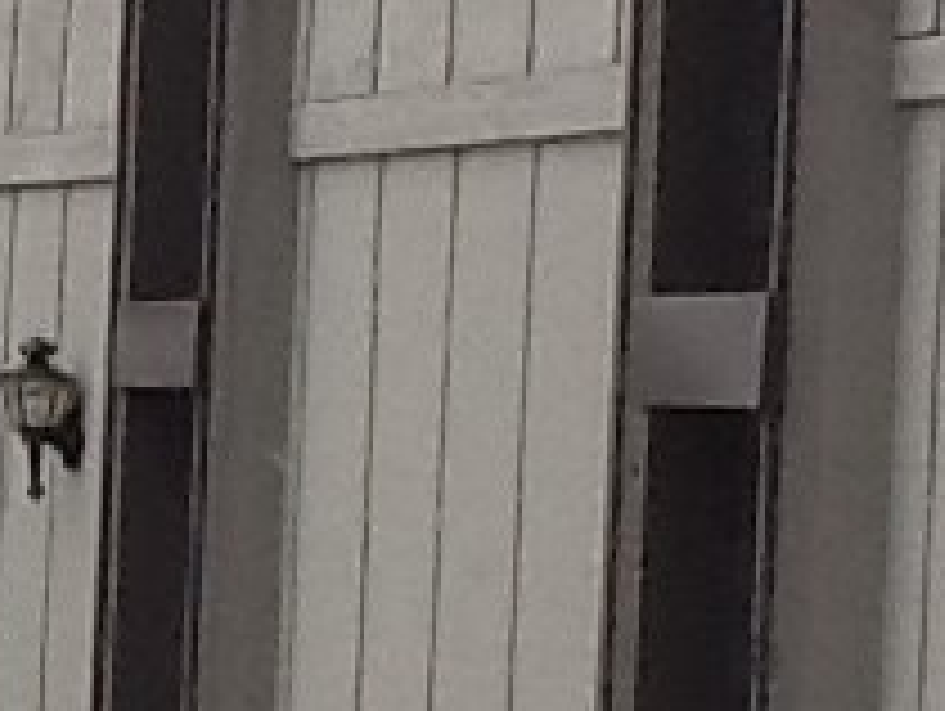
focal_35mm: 201
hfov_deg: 9.7
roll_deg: -2.2
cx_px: -266
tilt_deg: -1.6
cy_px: 423
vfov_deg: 7.4
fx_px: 5493
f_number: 2.4
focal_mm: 2.03
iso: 40
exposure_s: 1/431
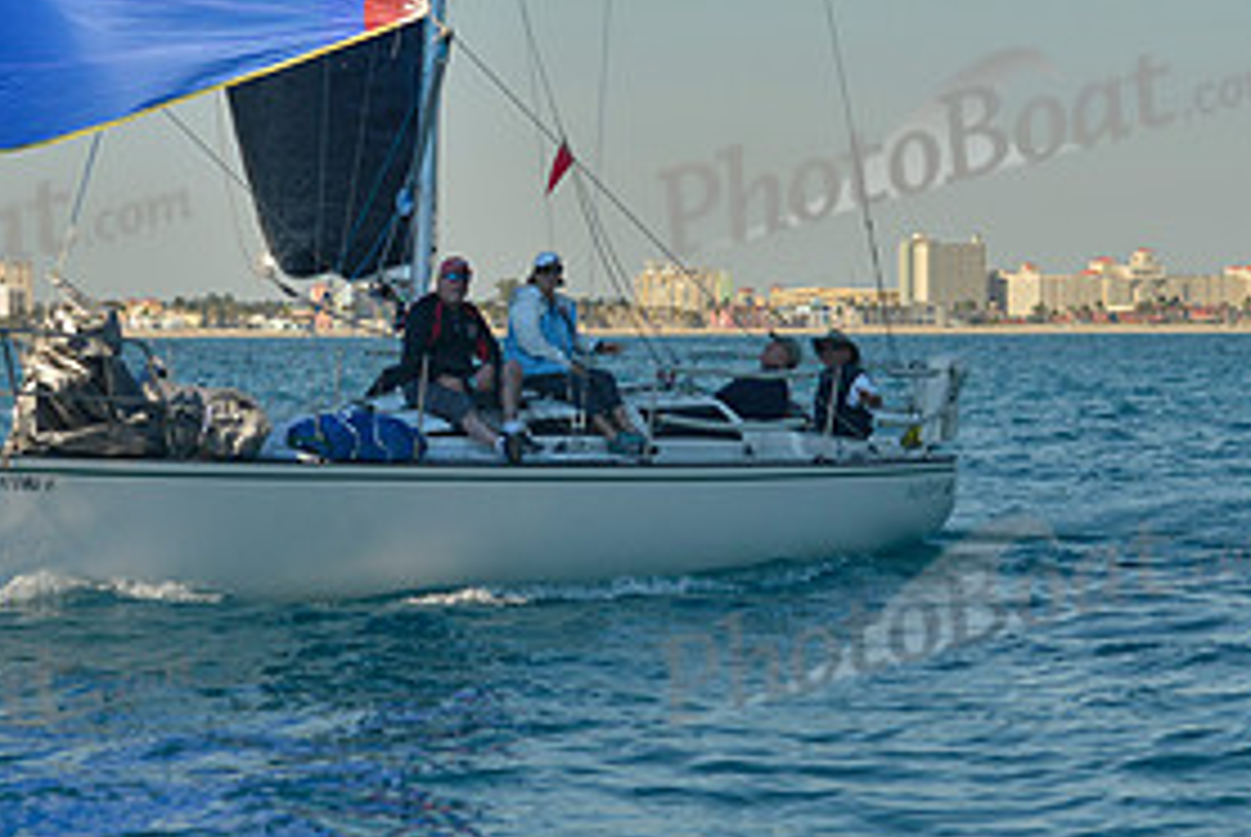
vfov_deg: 9.4
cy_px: 439
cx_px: 428
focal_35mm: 146
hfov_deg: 14.0
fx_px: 5079
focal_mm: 70
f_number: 7.1
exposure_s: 1/640
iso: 200
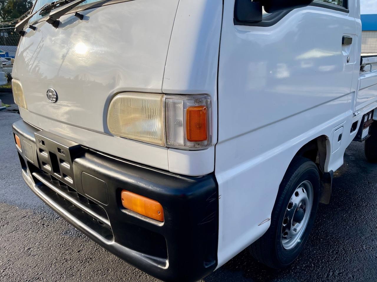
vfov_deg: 54.9
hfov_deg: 69.4
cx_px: 188
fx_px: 272
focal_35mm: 25
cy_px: 141
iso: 32
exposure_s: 1/1795
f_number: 1.6
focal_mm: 5.1
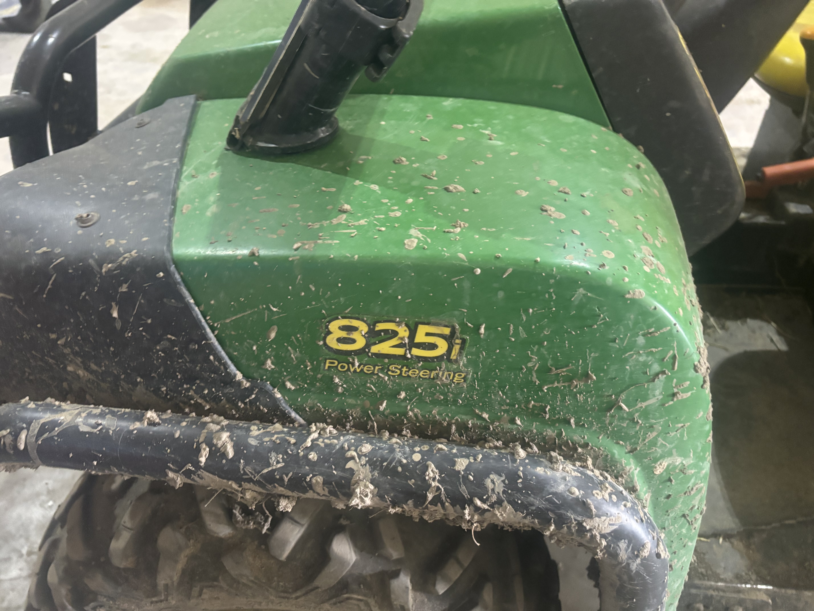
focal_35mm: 26
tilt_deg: -40.6
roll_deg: -2.2
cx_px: 407
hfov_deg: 67.3
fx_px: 611
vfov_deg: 53.1
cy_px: 306
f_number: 1.6
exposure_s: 1/40
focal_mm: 5.96
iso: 640
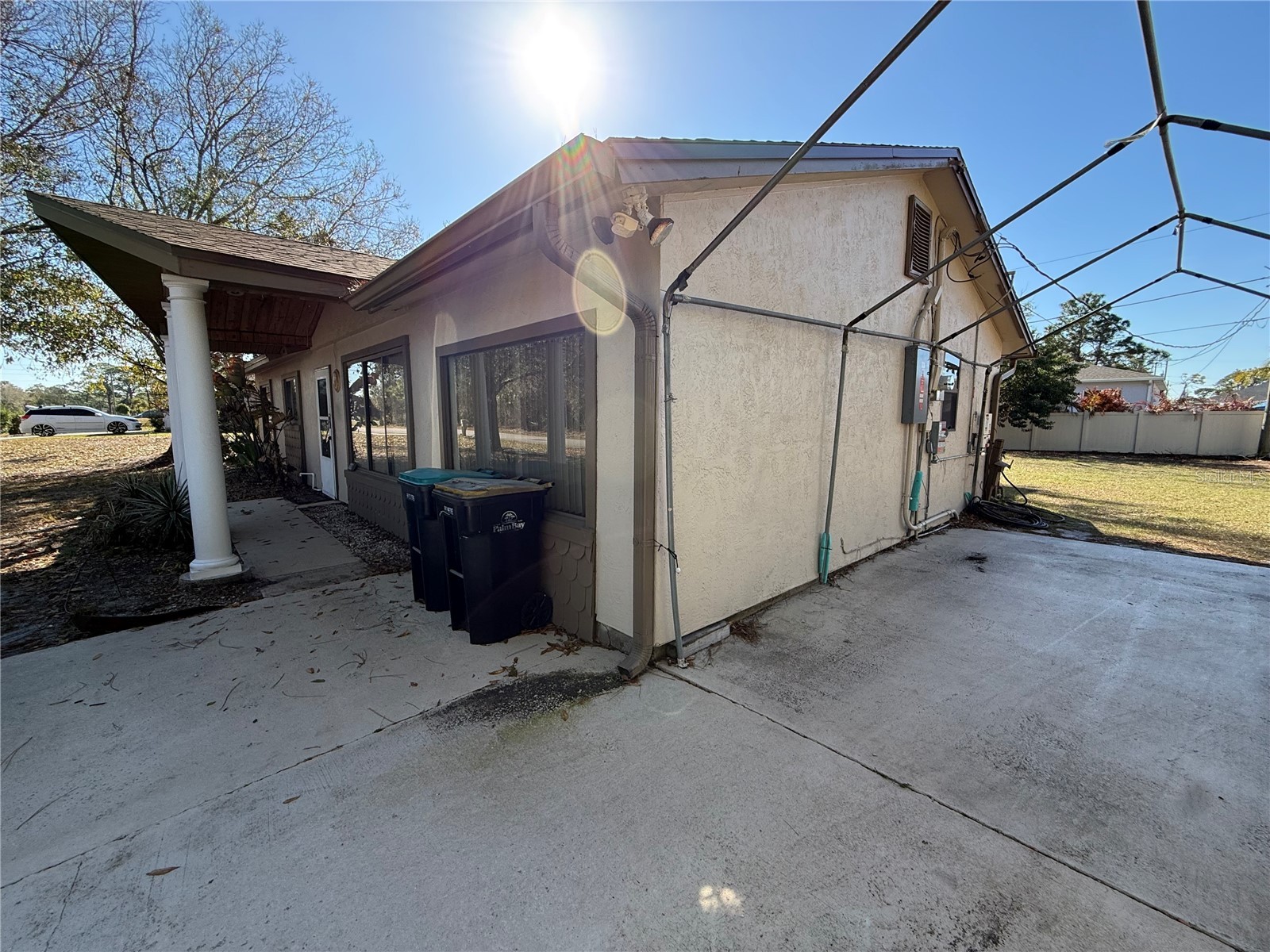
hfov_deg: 102.1
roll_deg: -0.5
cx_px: 635
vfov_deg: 85.7
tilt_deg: -6.3
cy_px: 476
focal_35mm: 14
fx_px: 514
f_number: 2.2
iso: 50
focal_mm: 2.22
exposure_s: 1/465
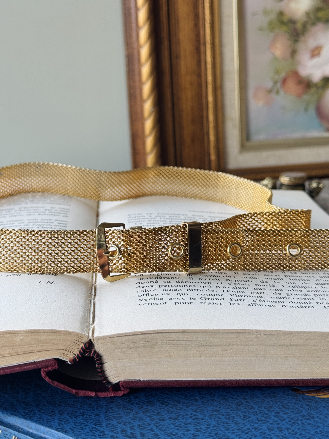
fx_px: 608
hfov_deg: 30.3
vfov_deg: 39.7
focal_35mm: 48
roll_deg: +2.0
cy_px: 220
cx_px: 164
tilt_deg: -11.9
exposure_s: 1/120
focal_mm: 6.76
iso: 50
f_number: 1.78
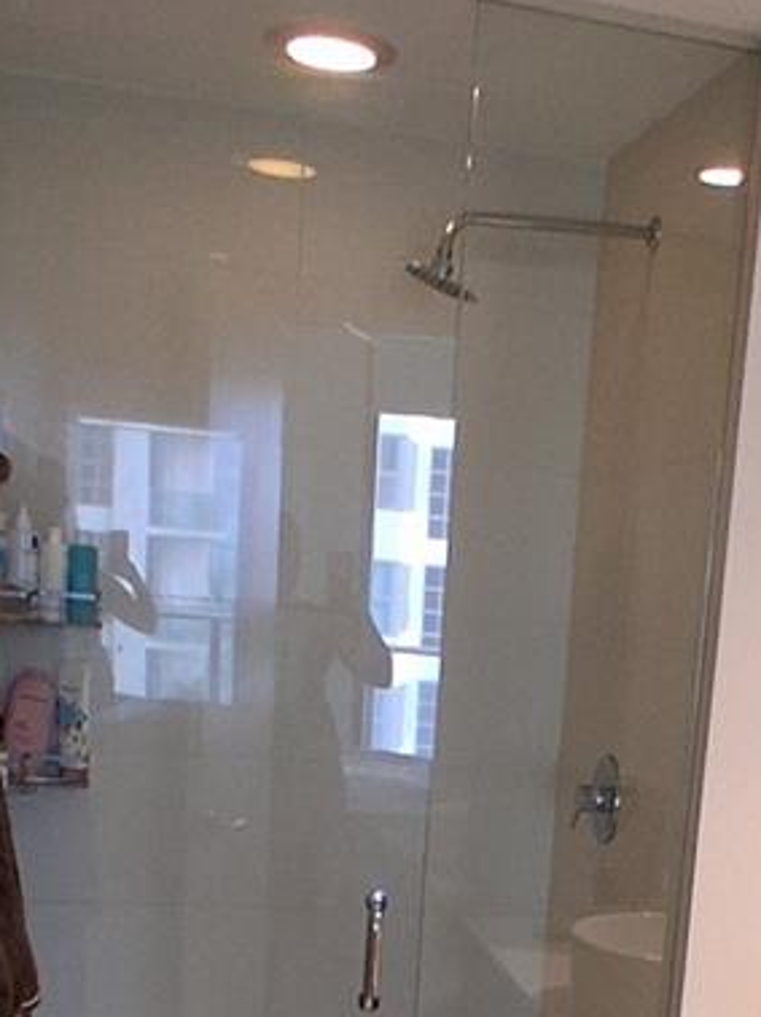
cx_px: 624
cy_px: 960
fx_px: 1585
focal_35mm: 54
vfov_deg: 33.2
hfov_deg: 26.4
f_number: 2.2
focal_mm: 1.4
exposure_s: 1/40
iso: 250
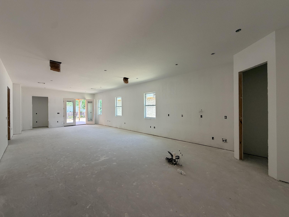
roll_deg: +0.9
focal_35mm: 14
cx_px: 144
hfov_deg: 102.1
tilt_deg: +0.7
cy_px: 108
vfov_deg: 85.7
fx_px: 117
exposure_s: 1/121
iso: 100
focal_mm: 2.22
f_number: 2.2
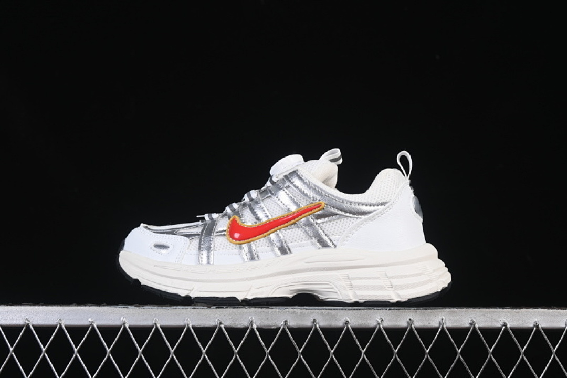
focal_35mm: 75
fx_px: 1181
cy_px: 189
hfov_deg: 27.0
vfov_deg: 18.2
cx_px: 284
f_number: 8
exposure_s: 1/80
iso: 160
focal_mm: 50
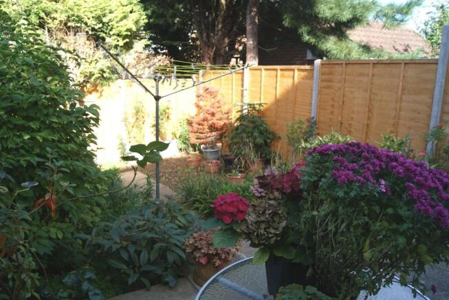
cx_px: 224
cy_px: 150
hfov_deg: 67.3
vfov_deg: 48.0
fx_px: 337
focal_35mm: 27
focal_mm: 18
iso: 100
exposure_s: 1/60
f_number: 7.1
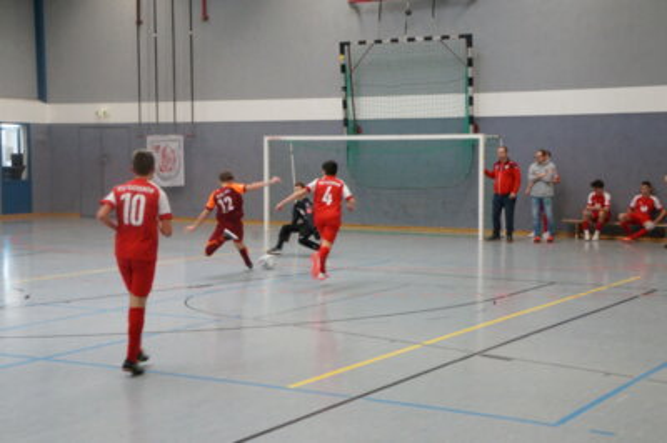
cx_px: 334
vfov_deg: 22.6
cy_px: 222
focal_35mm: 60
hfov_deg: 33.4
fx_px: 1111
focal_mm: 40
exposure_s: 1/60
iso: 3200
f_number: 13
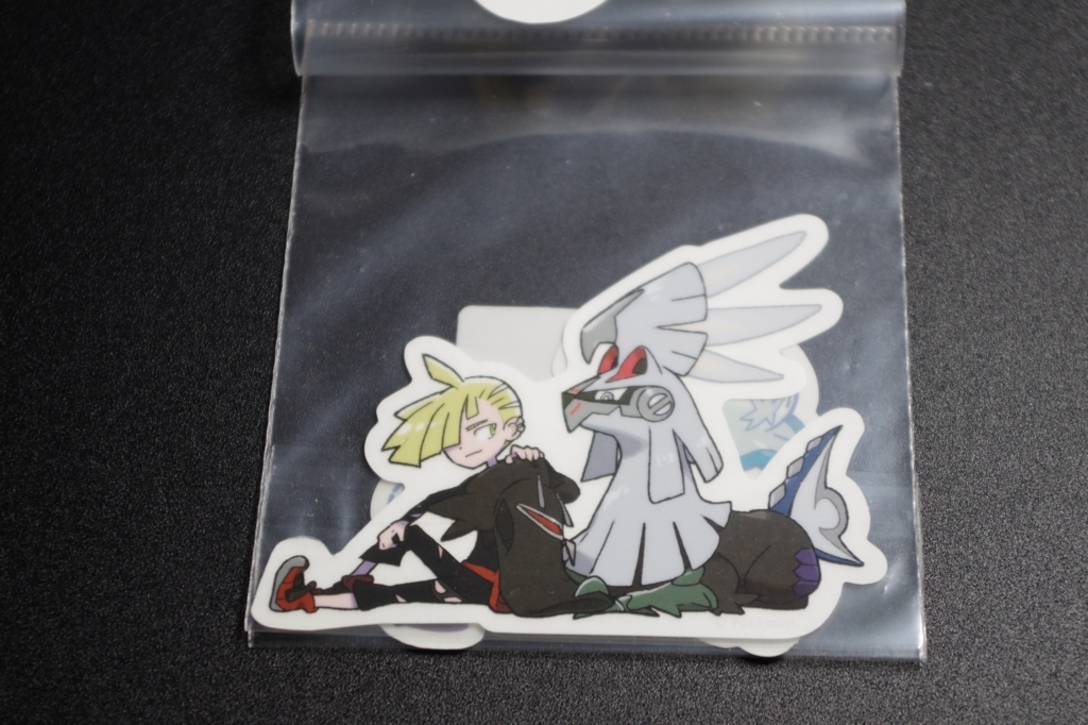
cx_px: 544
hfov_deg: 24.8
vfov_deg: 16.6
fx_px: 2477
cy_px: 362
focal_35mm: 82
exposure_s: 1/40
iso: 800
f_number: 5.6
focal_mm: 55
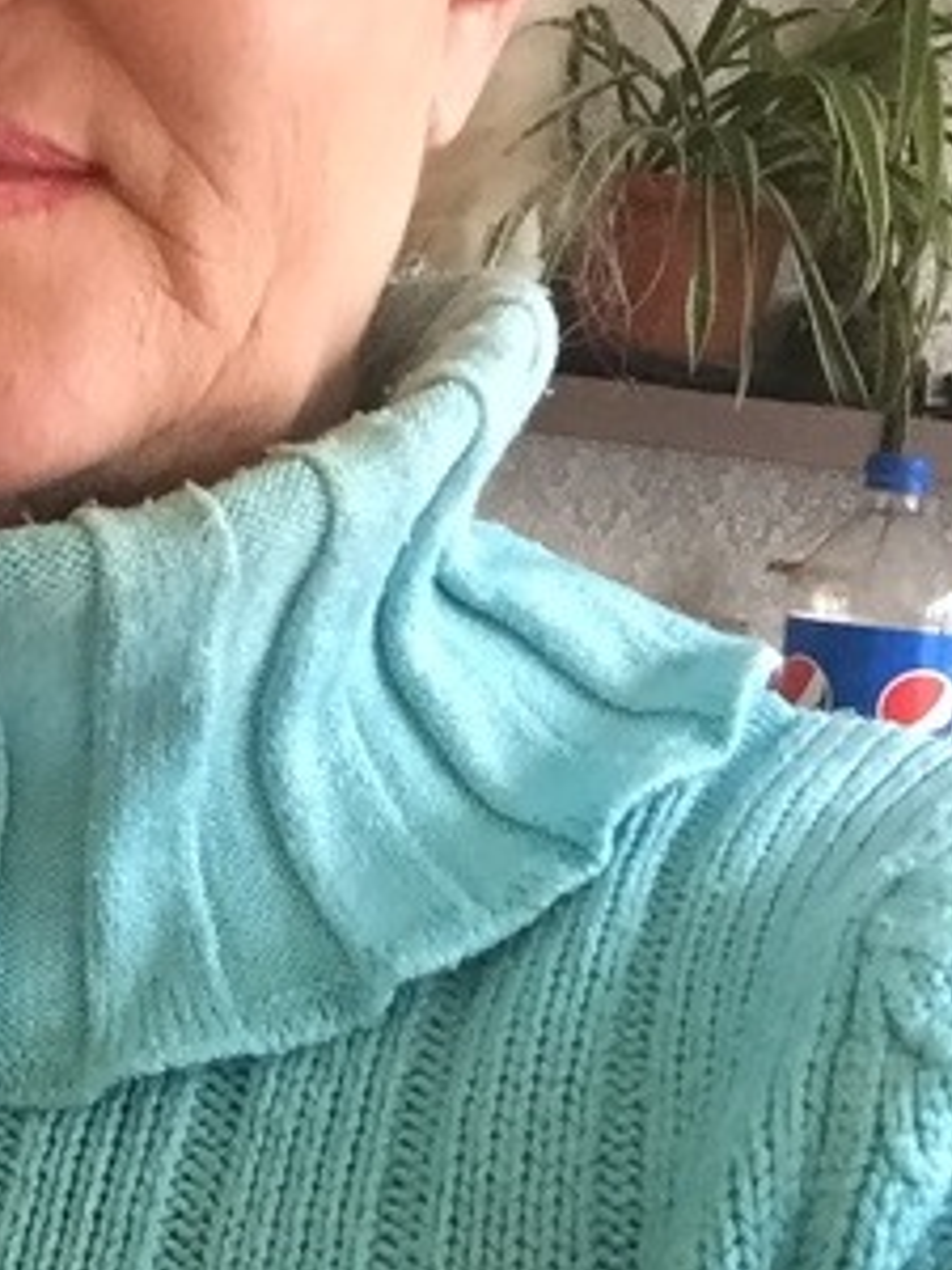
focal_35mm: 62
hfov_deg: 22.7
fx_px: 2273
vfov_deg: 30.9
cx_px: 4
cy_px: 415
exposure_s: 1/25
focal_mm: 2.65
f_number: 2.2
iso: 320
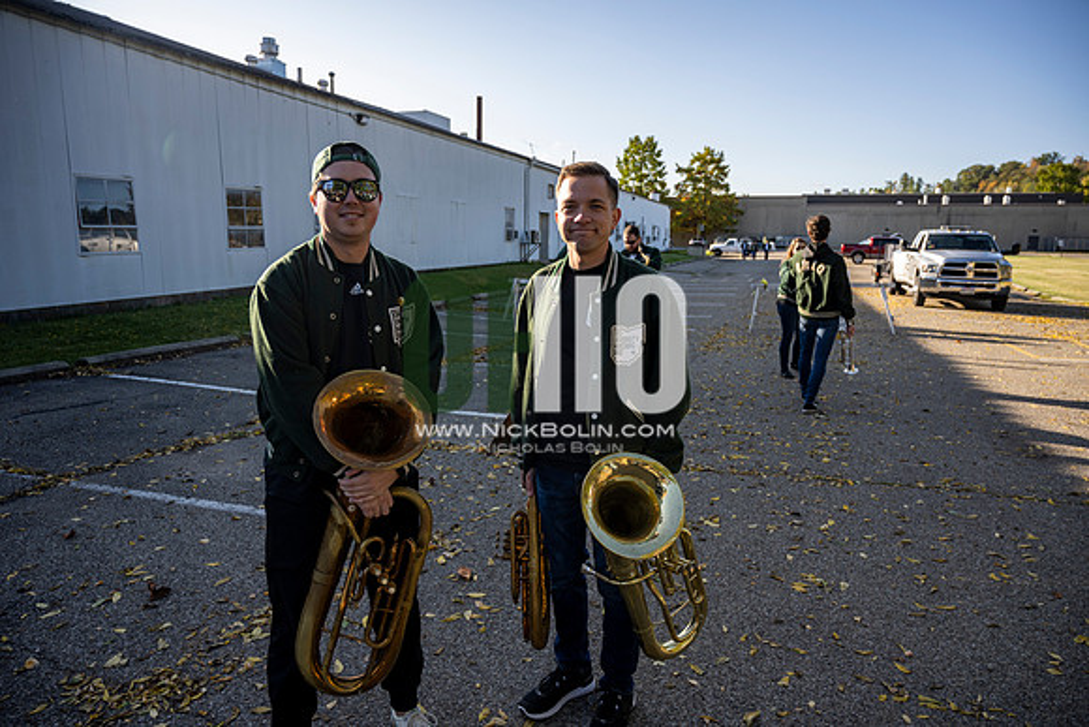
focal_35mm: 24
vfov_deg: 53.2
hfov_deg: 73.7
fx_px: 726
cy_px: 364
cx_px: 544
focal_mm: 24
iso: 125
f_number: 4
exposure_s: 1/500
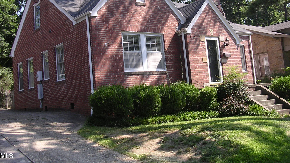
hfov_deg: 46.4
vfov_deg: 26.9
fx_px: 338
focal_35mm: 44
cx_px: 149
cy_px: 51
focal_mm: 5.8
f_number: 2.8
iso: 100
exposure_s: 1/386
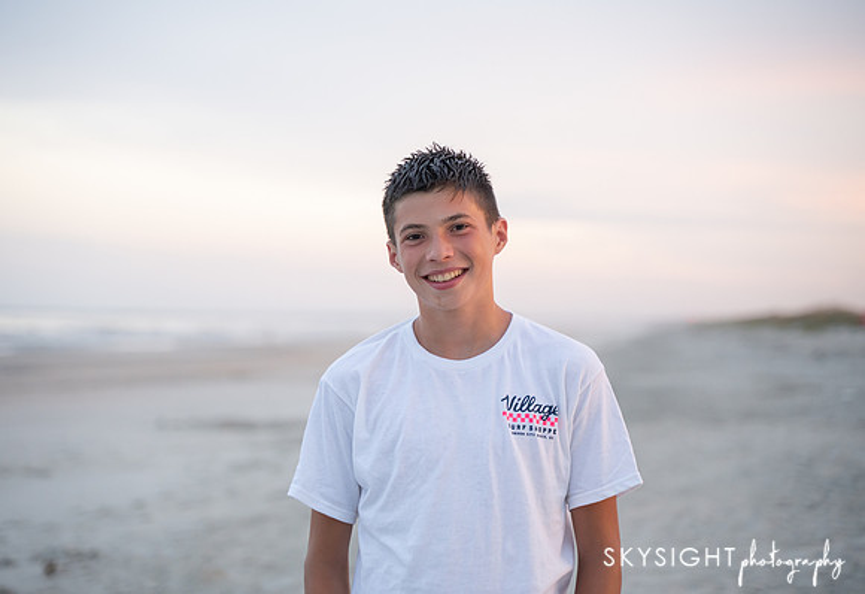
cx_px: 408
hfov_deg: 25.6
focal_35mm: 79
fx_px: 1906
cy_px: 289
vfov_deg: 17.7
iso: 2000
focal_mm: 75
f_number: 2.8
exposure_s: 1/100
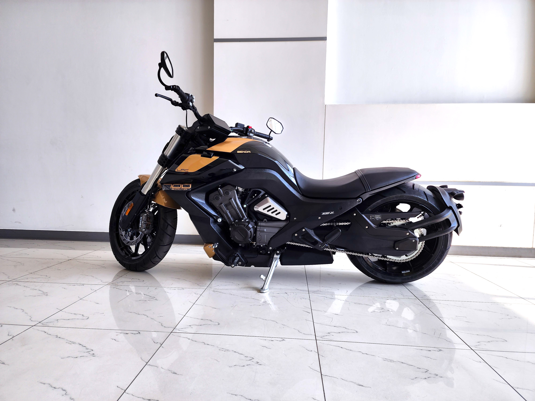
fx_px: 355
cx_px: 268
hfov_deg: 73.9
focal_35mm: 23
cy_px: 200
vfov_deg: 58.9
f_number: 1.8
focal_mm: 6.4
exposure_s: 1/180
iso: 16
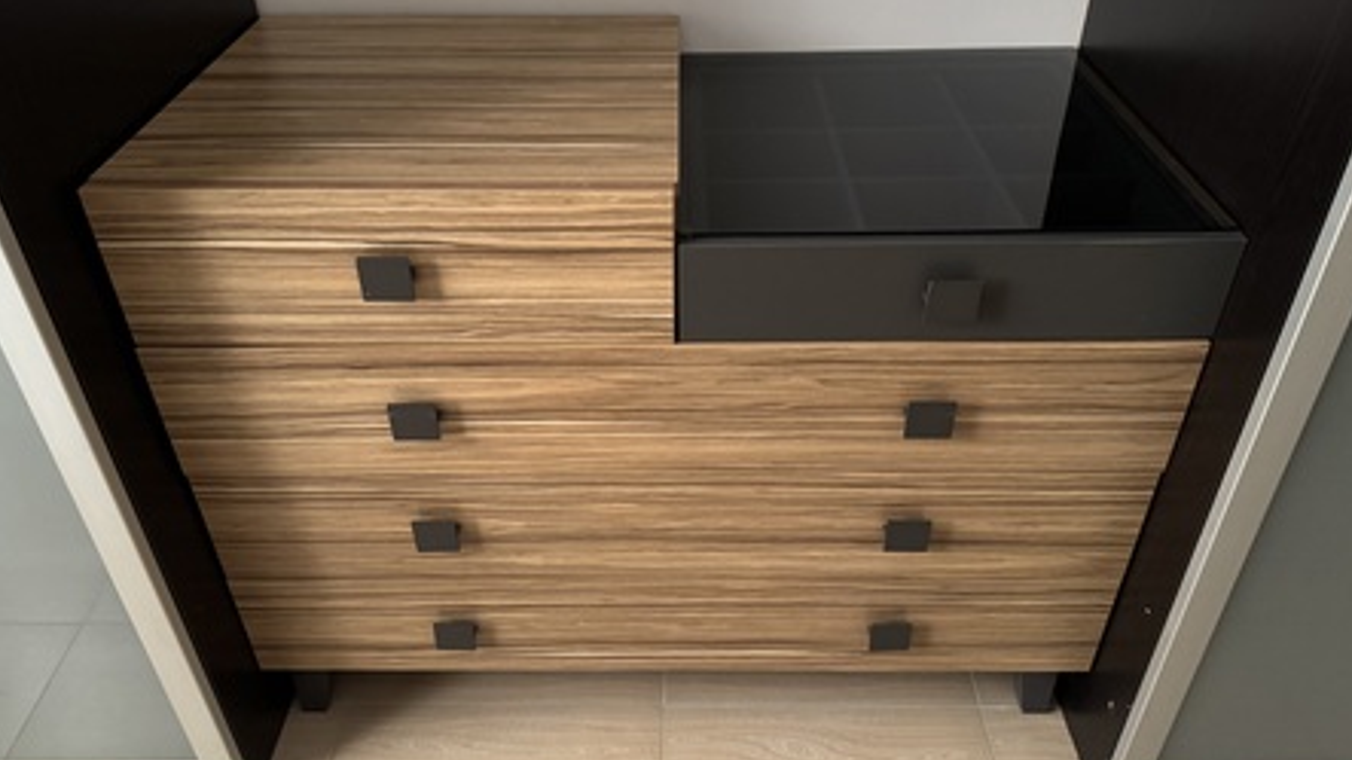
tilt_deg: -33.0
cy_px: 295
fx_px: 968
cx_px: 667
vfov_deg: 42.6
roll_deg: +0.7
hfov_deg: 69.9
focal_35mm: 27
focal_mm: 6.76
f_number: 1.78
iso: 1000
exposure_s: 1/34
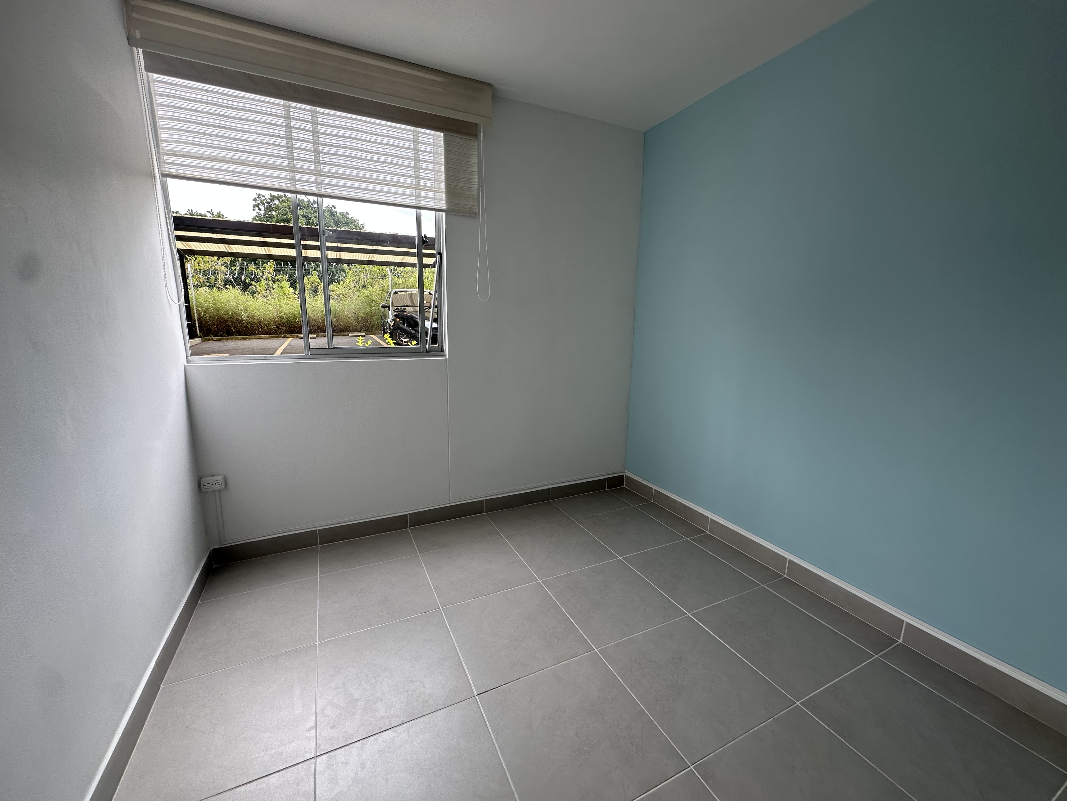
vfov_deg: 85.7
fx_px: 432
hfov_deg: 102.1
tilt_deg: -10.9
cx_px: 534
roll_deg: -2.2
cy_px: 400
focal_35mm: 14
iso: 40
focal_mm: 2.22
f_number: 2.2
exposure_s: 1/198
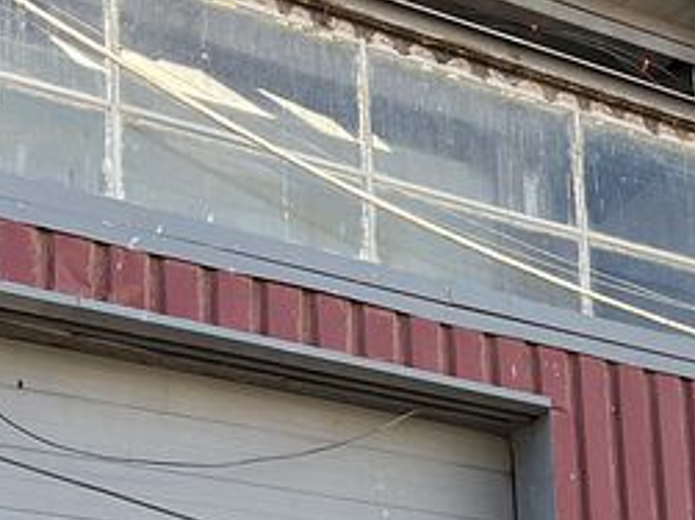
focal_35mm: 83
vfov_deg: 16.2
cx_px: 590
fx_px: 1666
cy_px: 786
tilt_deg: +13.1
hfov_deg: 23.1
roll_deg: +3.2
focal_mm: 5.1
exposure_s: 1/399
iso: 50
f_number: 1.6
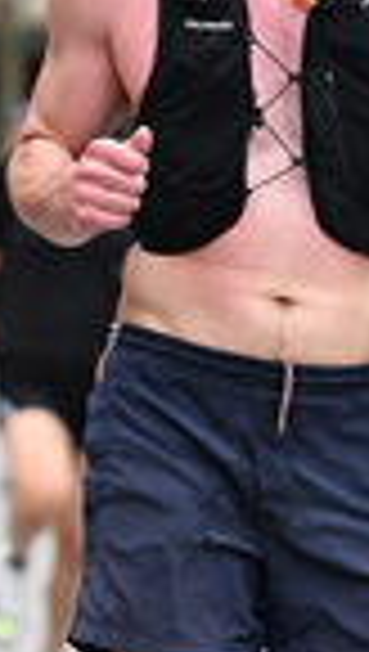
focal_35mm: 405
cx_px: 376
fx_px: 7016
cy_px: 72
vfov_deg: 5.3
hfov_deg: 3.0
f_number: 2.8
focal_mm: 102
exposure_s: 1/2000
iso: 640
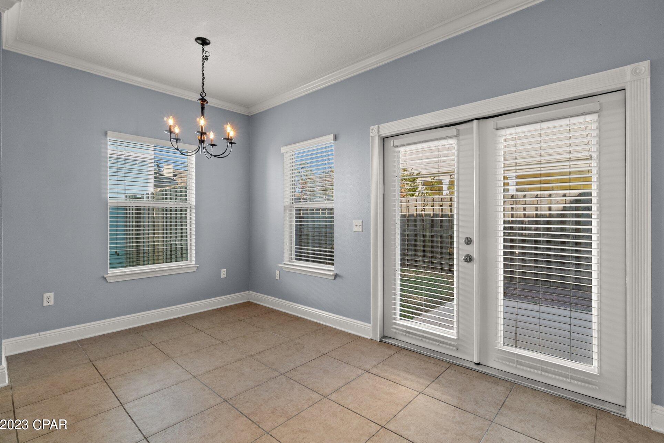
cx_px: 342
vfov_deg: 73.7
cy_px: 210
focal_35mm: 16
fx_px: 295
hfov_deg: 96.7
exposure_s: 1/2.5
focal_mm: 10
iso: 400
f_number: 9
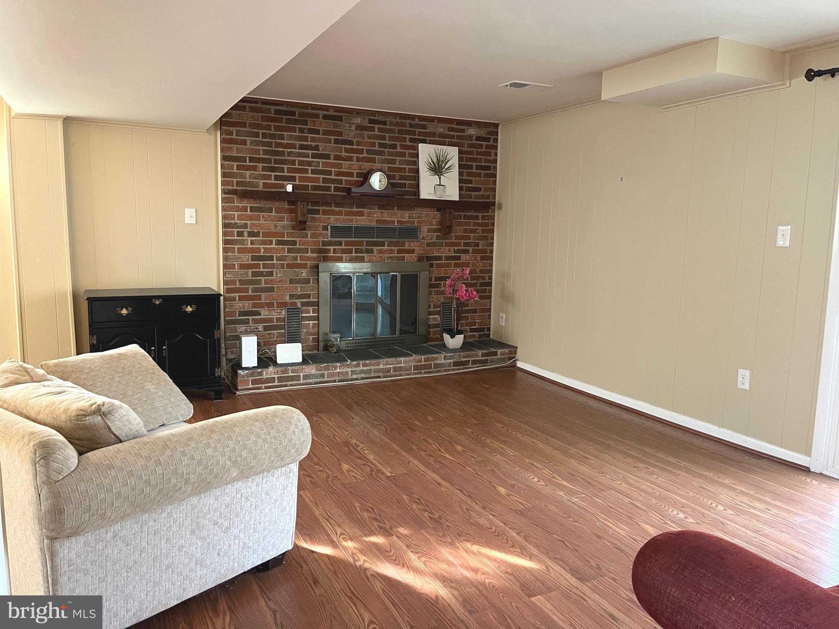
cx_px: 420
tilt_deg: -8.2
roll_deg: -1.4
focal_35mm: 26
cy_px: 314
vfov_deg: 53.1
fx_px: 630
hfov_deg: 67.3
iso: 500
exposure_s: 1/60
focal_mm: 5.1
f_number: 1.6
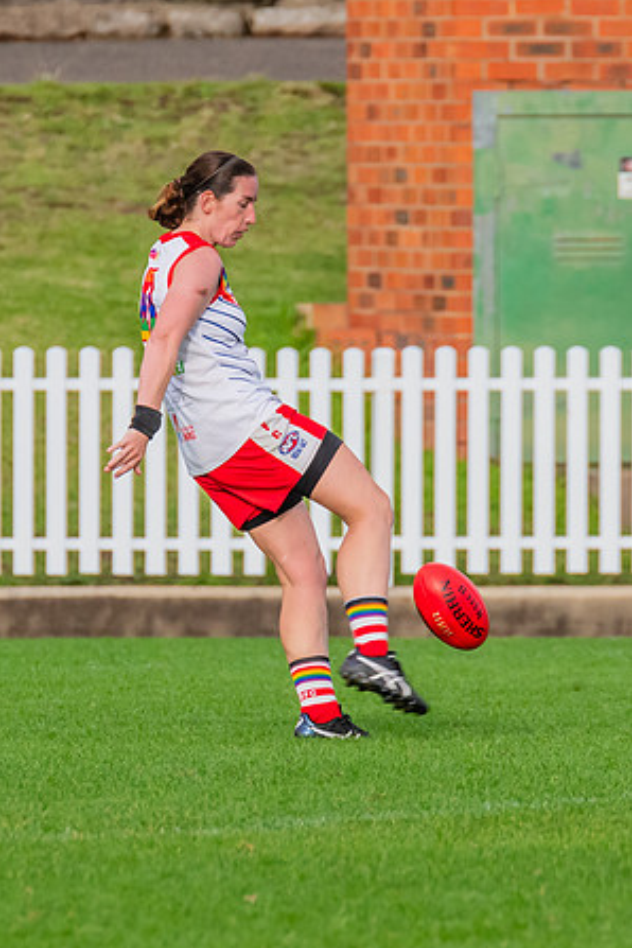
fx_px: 31545
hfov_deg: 1.1
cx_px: 283
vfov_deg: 1.7
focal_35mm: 1198
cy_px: 429
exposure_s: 1/1000
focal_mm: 420
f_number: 8
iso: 800
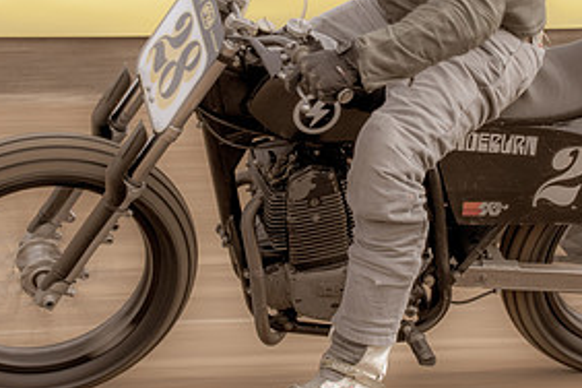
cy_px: 65
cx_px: 301
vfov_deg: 5.1
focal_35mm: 267
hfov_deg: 7.7
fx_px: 4316
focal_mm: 78
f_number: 13
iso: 200
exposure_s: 1/100
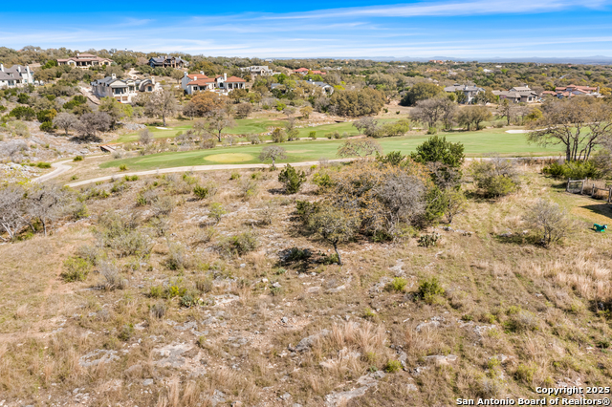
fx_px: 476
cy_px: 204
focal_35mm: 28
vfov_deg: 46.4
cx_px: 306
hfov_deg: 65.5
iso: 100
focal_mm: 10.26
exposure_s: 1/200
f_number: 5.6
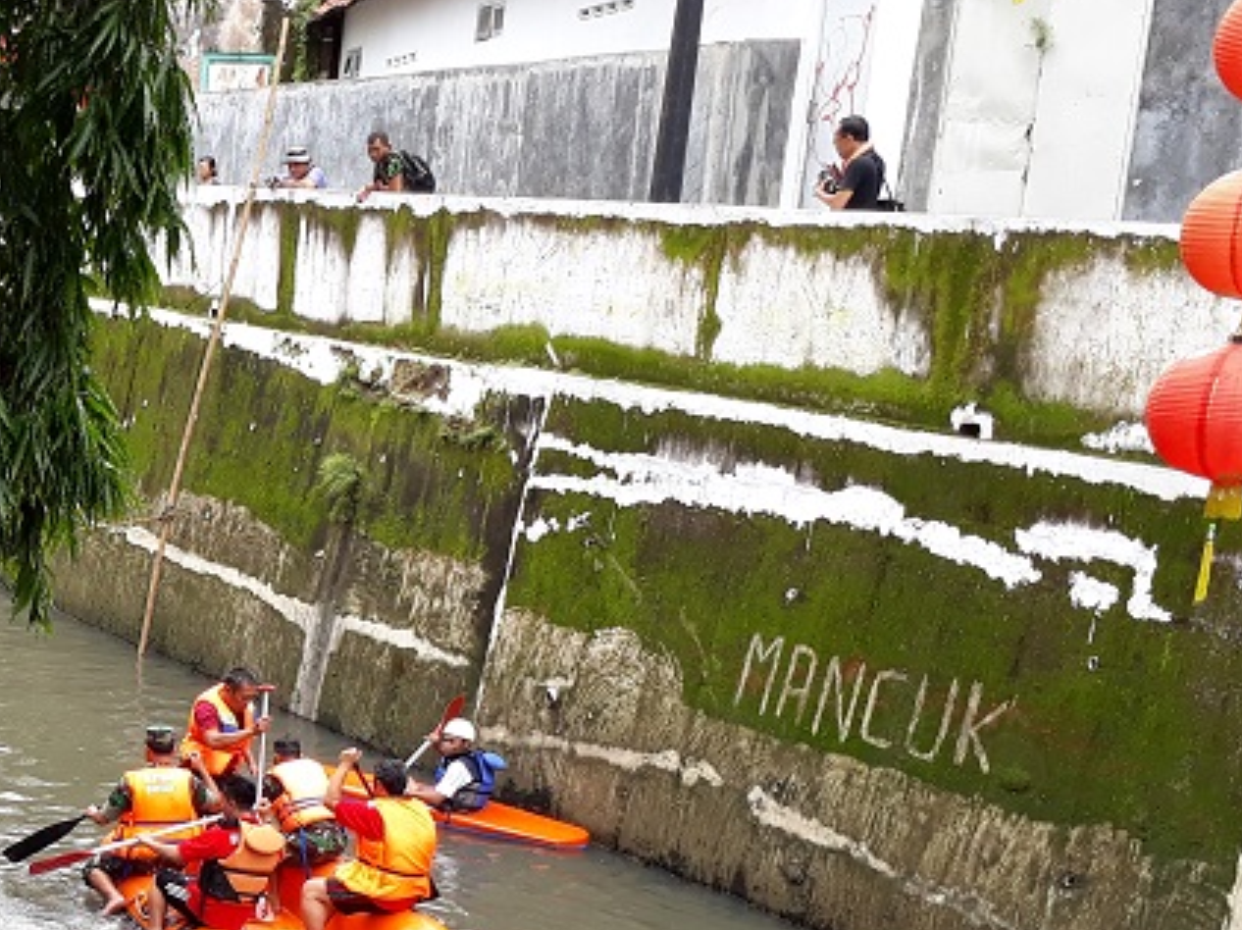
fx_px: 2295
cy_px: 801
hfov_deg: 27.2
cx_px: -200
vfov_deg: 22.5
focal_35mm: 64
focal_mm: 3.6
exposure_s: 1/227
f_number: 1.9
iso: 40
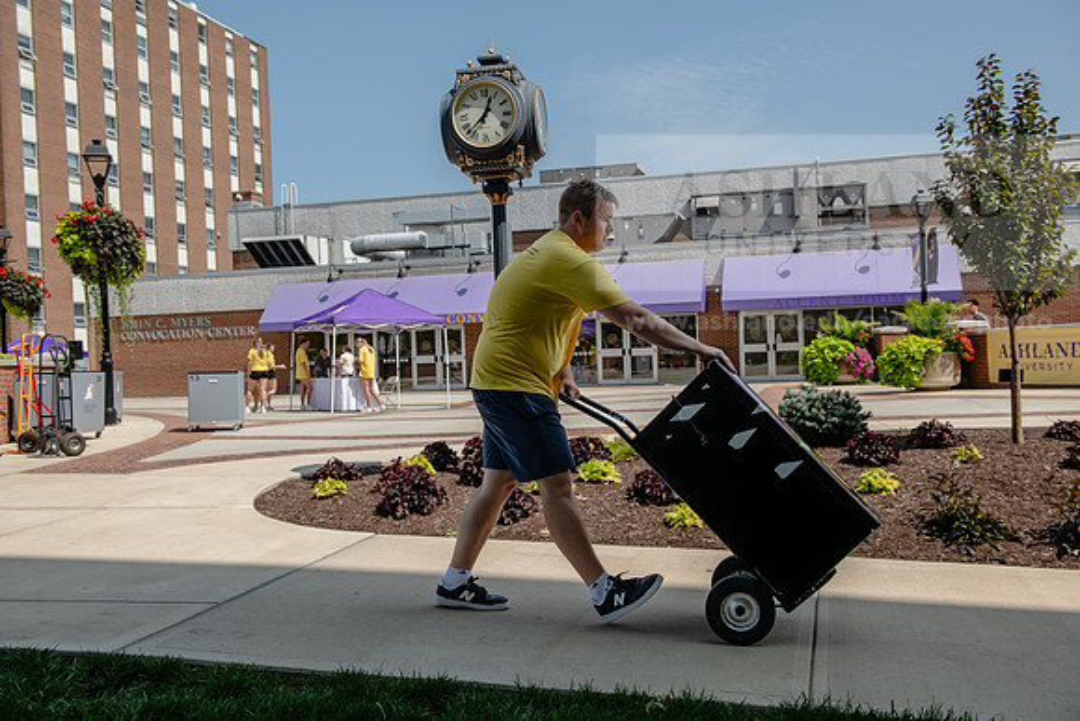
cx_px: 540
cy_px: 360
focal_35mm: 34
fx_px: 1020
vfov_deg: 38.9
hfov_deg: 55.8
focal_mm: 34
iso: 80
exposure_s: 1/400
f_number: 5
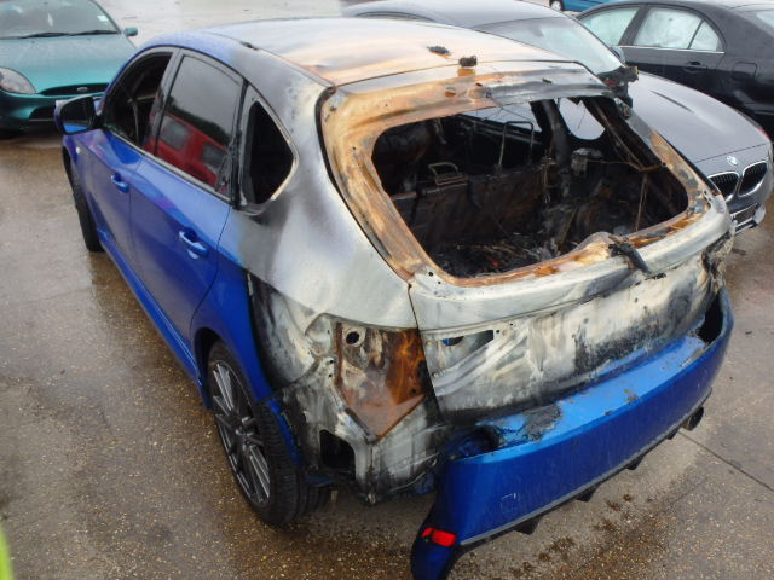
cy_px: 290
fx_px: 626
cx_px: 387
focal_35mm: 28
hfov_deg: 63.4
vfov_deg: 49.7
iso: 125
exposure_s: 1/100
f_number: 3.9
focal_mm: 5
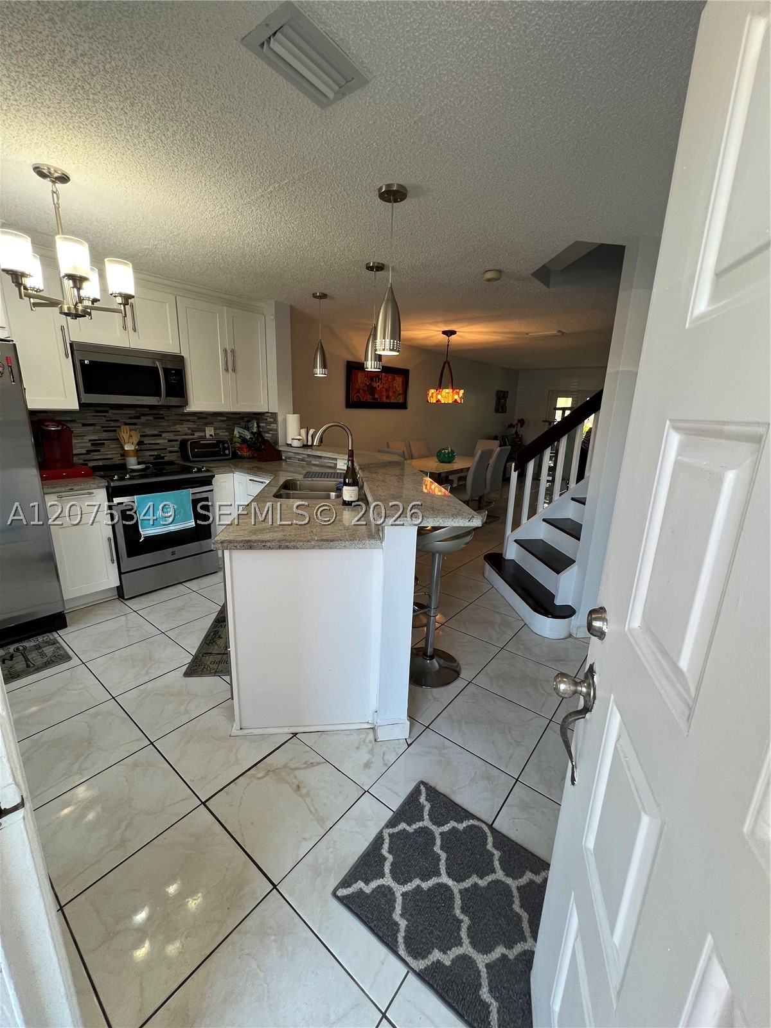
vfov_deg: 106.2
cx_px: 386
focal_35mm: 13
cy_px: 514
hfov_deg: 89.9
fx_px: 386
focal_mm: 1.57
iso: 100
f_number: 1.8
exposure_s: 1/120
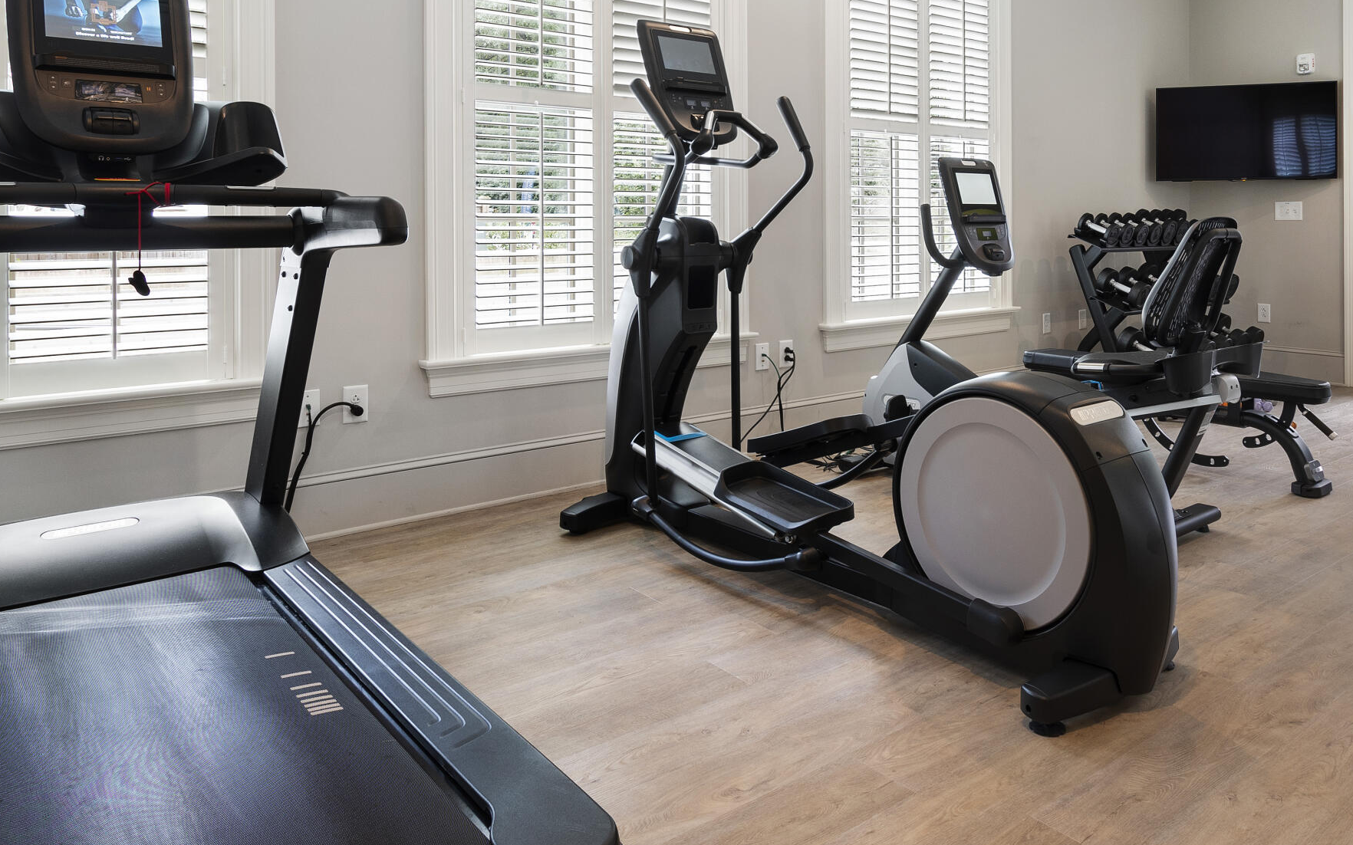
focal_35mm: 26
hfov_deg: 70.2
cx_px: 759
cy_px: 237
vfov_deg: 46.3
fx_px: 959
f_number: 7.1
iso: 100
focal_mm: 10
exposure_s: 1
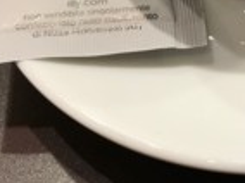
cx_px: 250
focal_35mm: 89
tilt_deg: -43.5
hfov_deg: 21.2
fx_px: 629
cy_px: -43
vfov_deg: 15.8
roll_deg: +1.3
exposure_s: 1/30
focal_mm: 3.99
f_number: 1.8
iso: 20
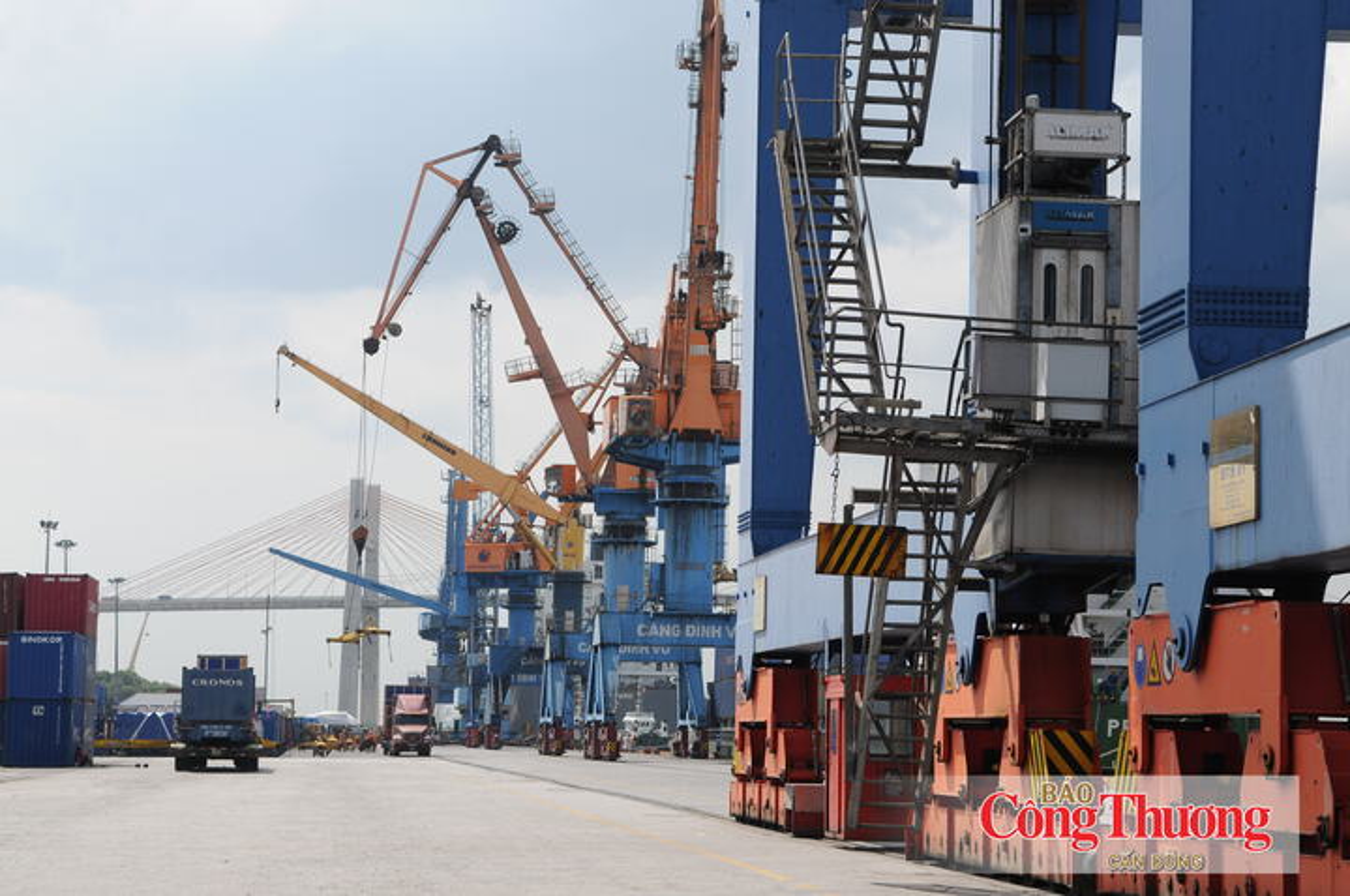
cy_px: 448
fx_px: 3090
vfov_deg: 16.5
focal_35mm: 82
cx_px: 675
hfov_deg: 24.6
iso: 320
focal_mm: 55
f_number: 5.6
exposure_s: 1/1600
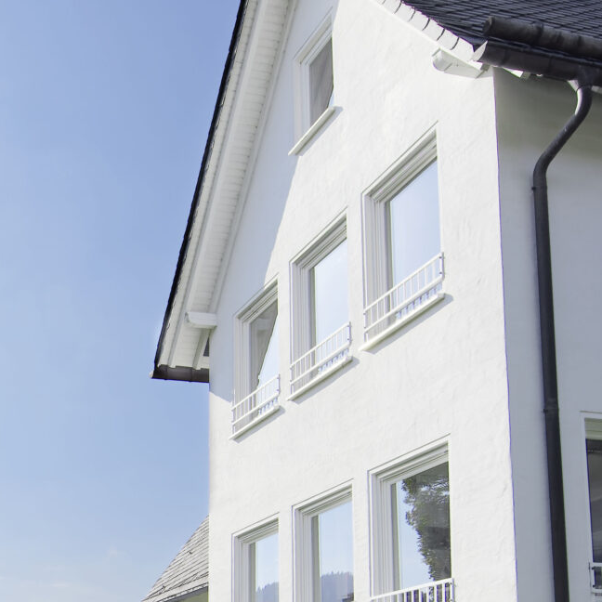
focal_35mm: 47
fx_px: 925
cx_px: -17
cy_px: 563
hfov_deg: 32.7
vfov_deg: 33.7
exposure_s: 1/4000
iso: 200
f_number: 4
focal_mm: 14
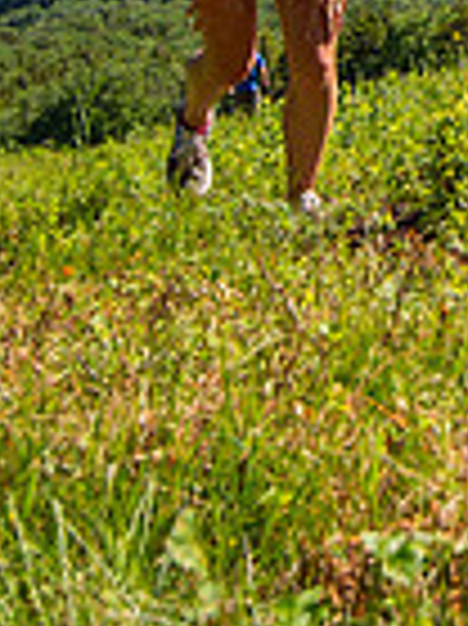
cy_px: -207
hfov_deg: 12.9
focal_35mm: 110
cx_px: 632
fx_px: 1986
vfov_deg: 16.8
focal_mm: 19
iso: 100
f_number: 5
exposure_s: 1/500
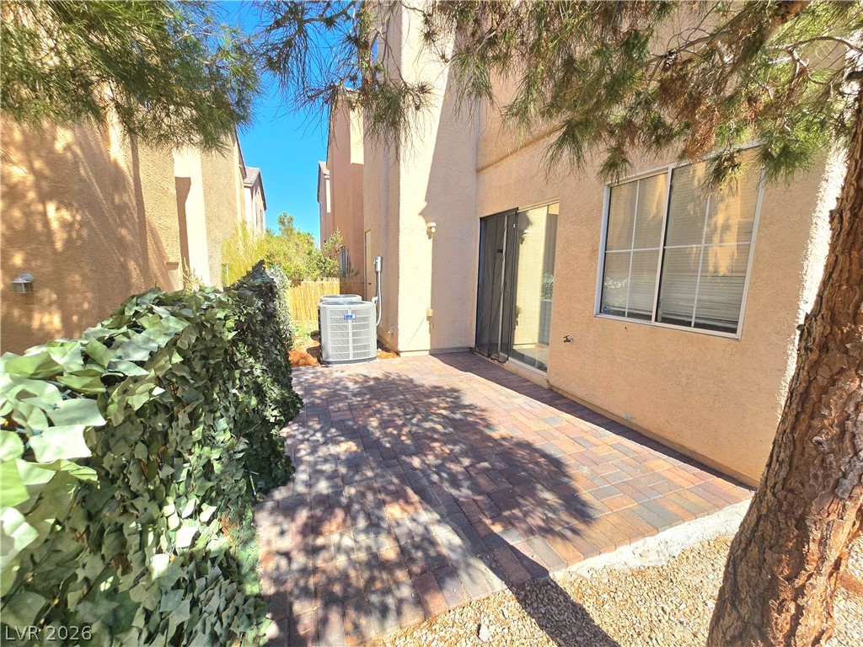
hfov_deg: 106.2
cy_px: 324
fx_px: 324
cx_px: 432
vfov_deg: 89.9
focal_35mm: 13
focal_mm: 2.2
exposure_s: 1/1667
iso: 50
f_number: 2.2
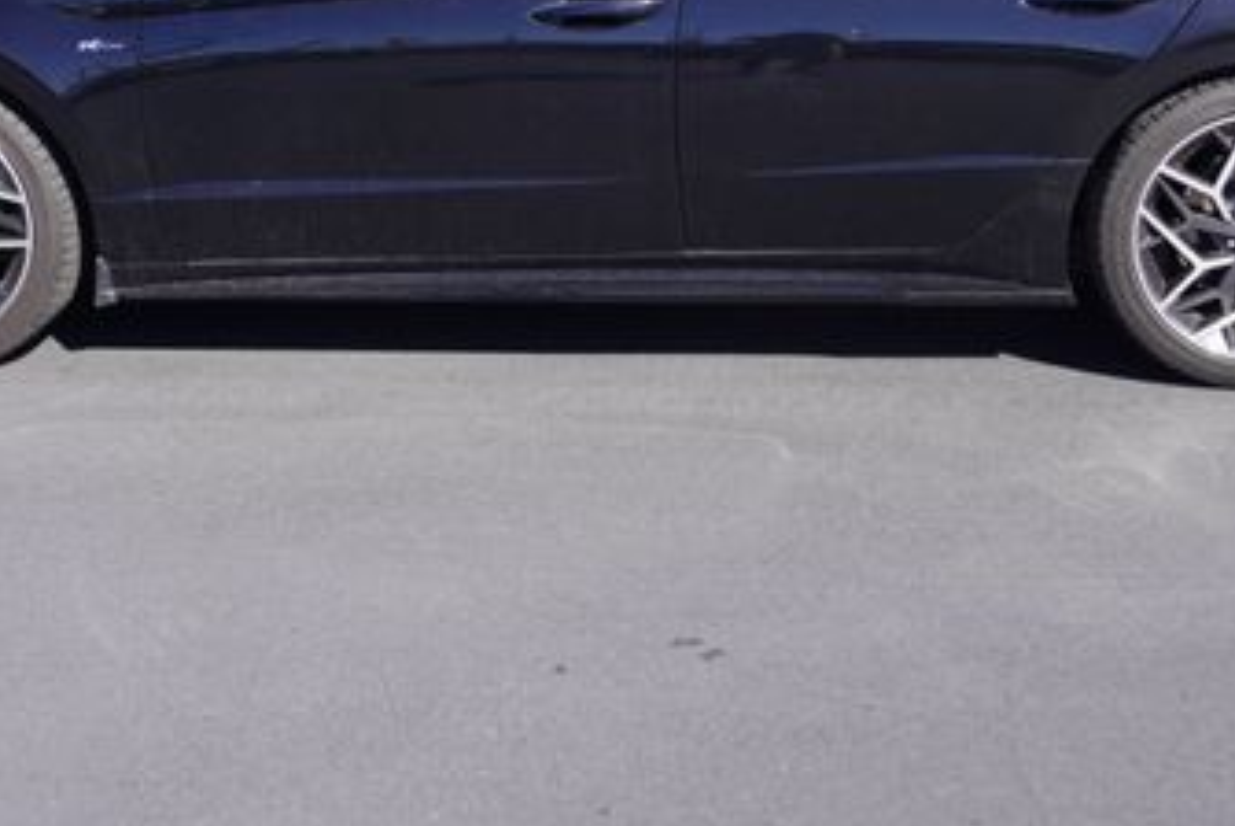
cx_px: 645
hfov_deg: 30.5
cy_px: 114
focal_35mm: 66
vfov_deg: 20.3
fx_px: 2265
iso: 100
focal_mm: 23
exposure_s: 1/125
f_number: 8
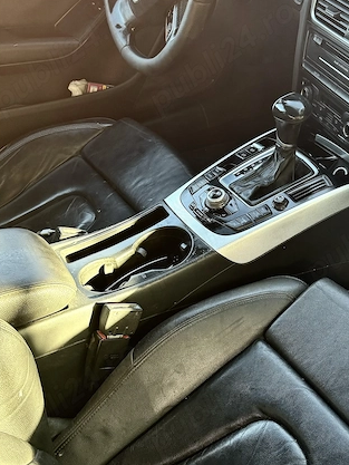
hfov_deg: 30.4
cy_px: 264
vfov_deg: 41.1
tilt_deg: -39.5
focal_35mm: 46
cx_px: 300
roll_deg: +1.5
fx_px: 618
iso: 200
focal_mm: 6.86
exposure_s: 1/97
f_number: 1.78
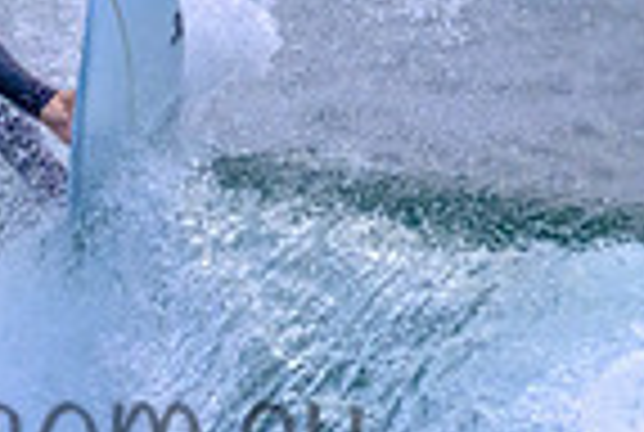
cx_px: -113
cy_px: 385
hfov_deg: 0.6
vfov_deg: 0.4
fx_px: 58045
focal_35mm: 3238
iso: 2200
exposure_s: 1/1600
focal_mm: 800
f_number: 11
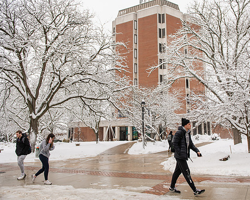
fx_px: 229
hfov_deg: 56.8
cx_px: 148
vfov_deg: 47.1
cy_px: 99
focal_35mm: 31
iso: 160
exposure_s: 1/500
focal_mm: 27
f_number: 4.5
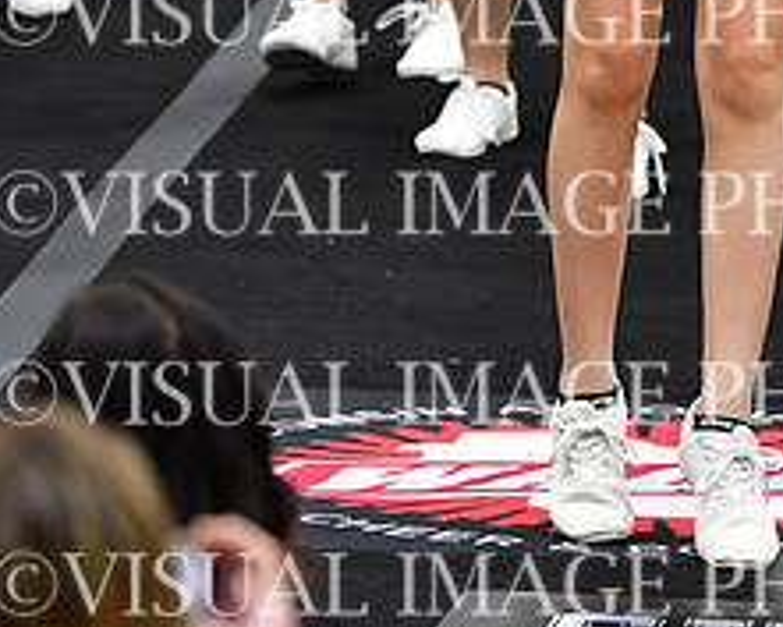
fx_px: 11522
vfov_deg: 3.1
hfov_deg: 3.9
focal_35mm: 497
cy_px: -273
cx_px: 675
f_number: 3.5
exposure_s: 1/500
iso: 5000
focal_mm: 135
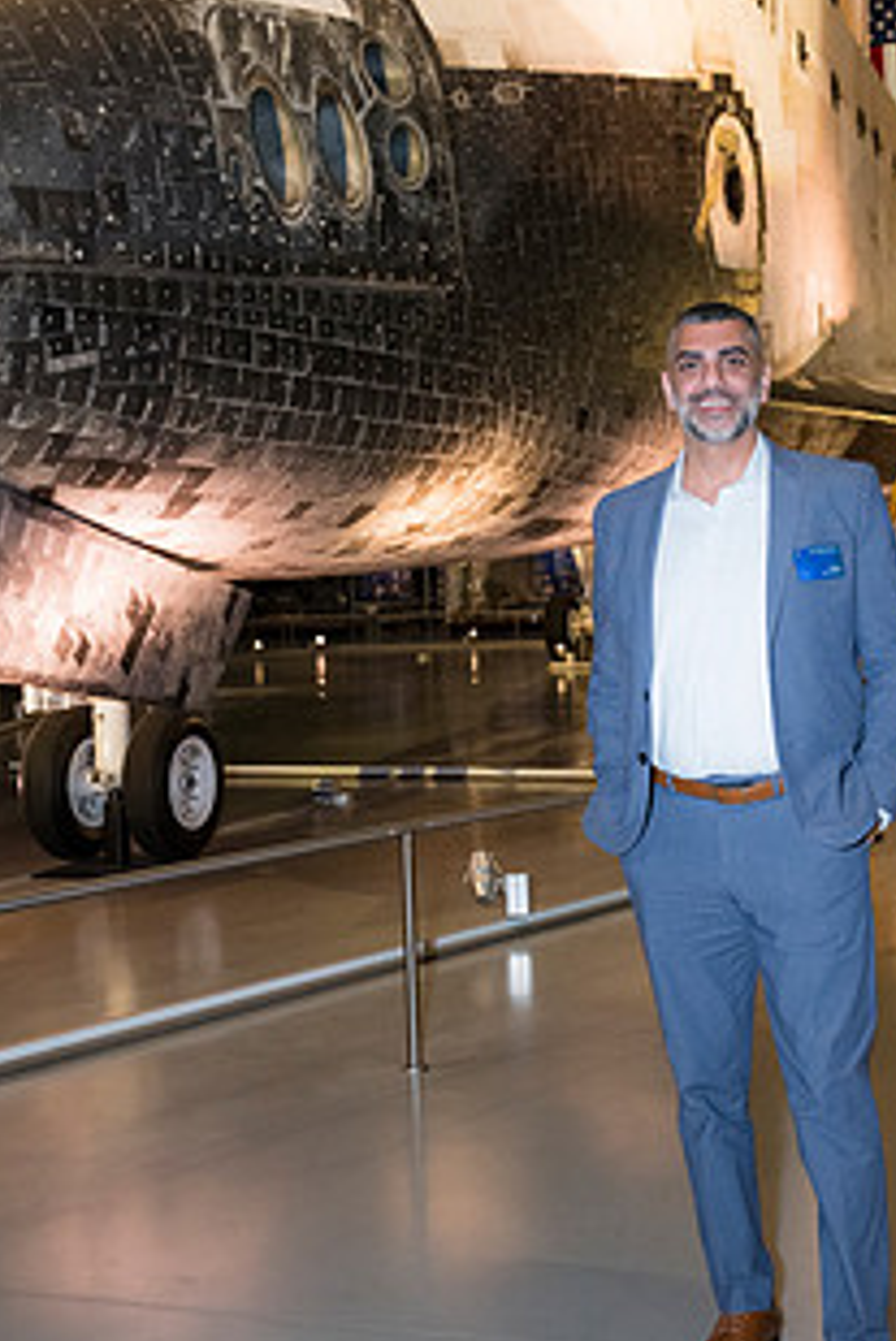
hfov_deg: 29.5
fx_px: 1678
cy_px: 653
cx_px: 641
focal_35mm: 45
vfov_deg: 43.6
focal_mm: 31
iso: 3200
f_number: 4
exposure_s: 1/160
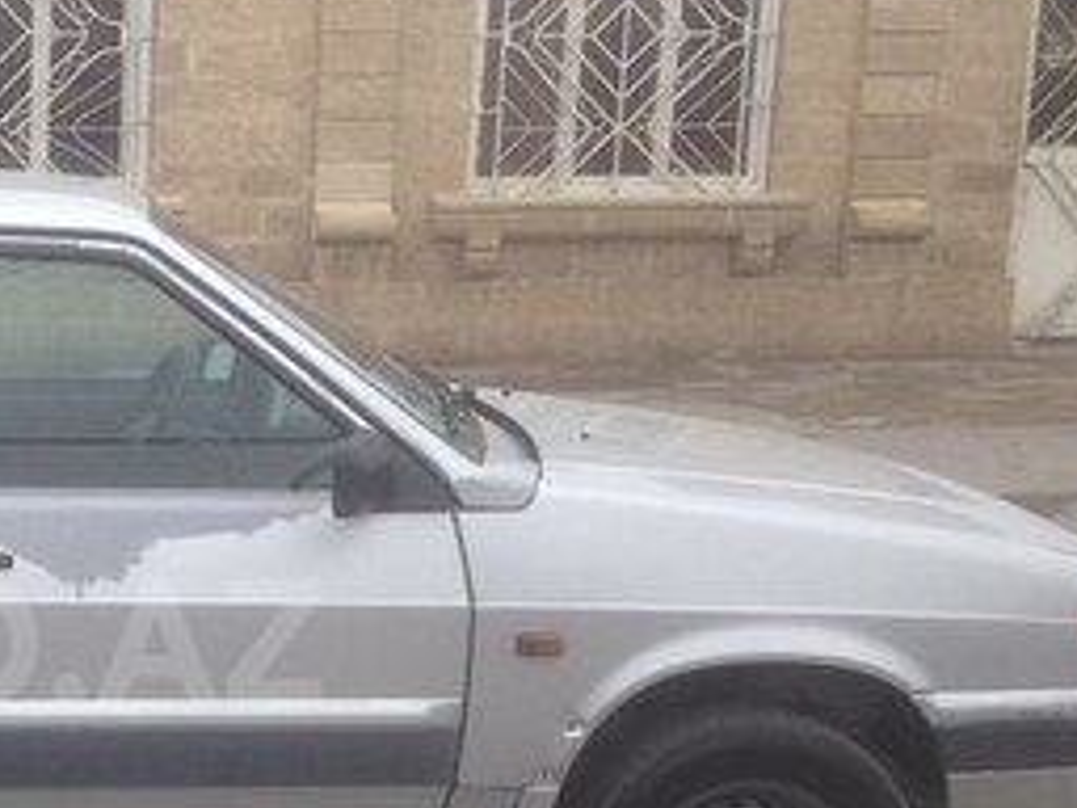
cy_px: 642
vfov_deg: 17.2
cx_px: -109
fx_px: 2645
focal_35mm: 85
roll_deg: -1.9
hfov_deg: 21.8
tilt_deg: -13.4
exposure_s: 1/497
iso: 50
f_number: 2.4
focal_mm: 4.12
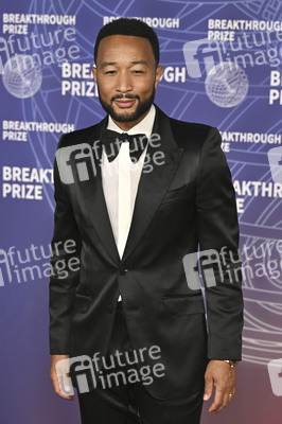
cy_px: 212
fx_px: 871
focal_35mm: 74
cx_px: 141
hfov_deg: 18.4
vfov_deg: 27.4
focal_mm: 74
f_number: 4
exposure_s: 1/320
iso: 2000
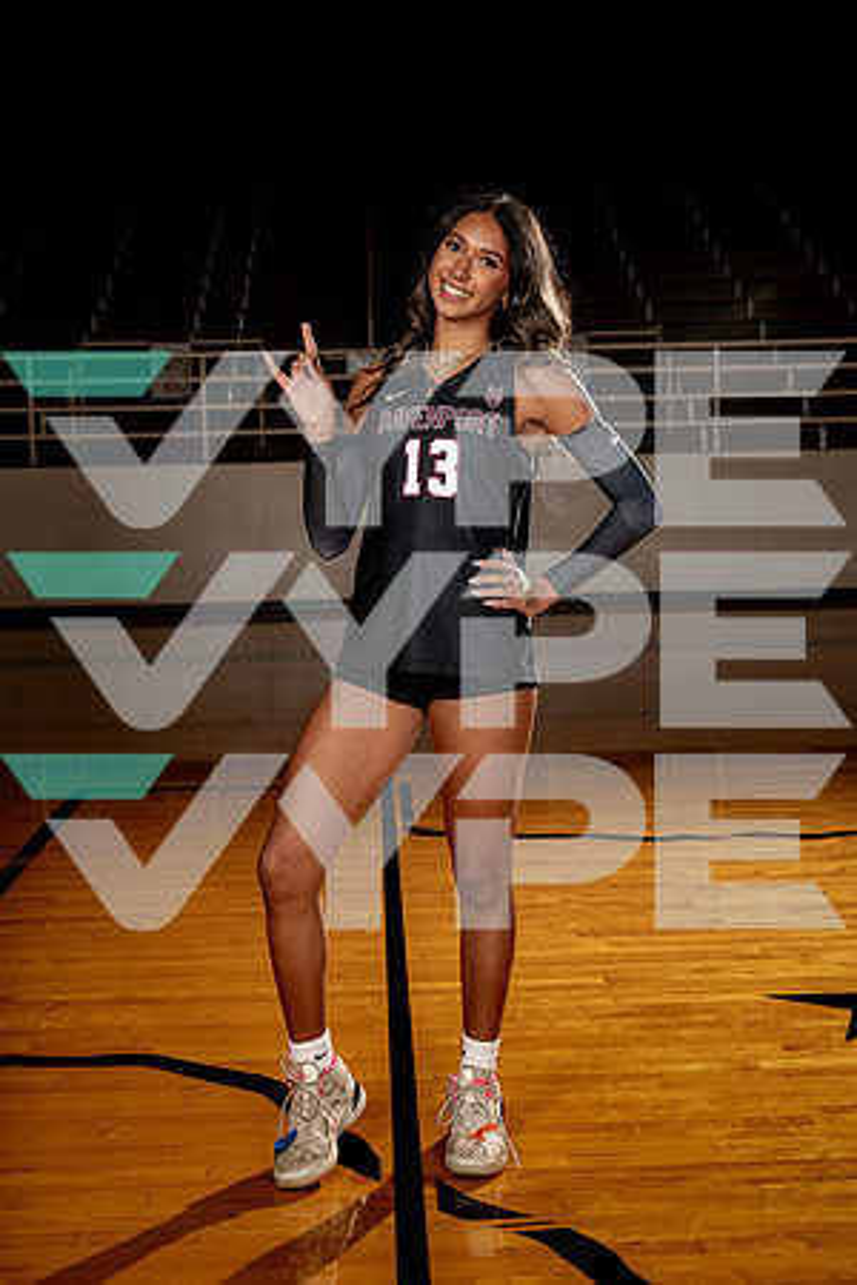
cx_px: 428
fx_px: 1785
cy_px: 642
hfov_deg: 27.0
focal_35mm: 50
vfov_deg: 39.6
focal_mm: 50
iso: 100
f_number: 5.6
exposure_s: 1/250
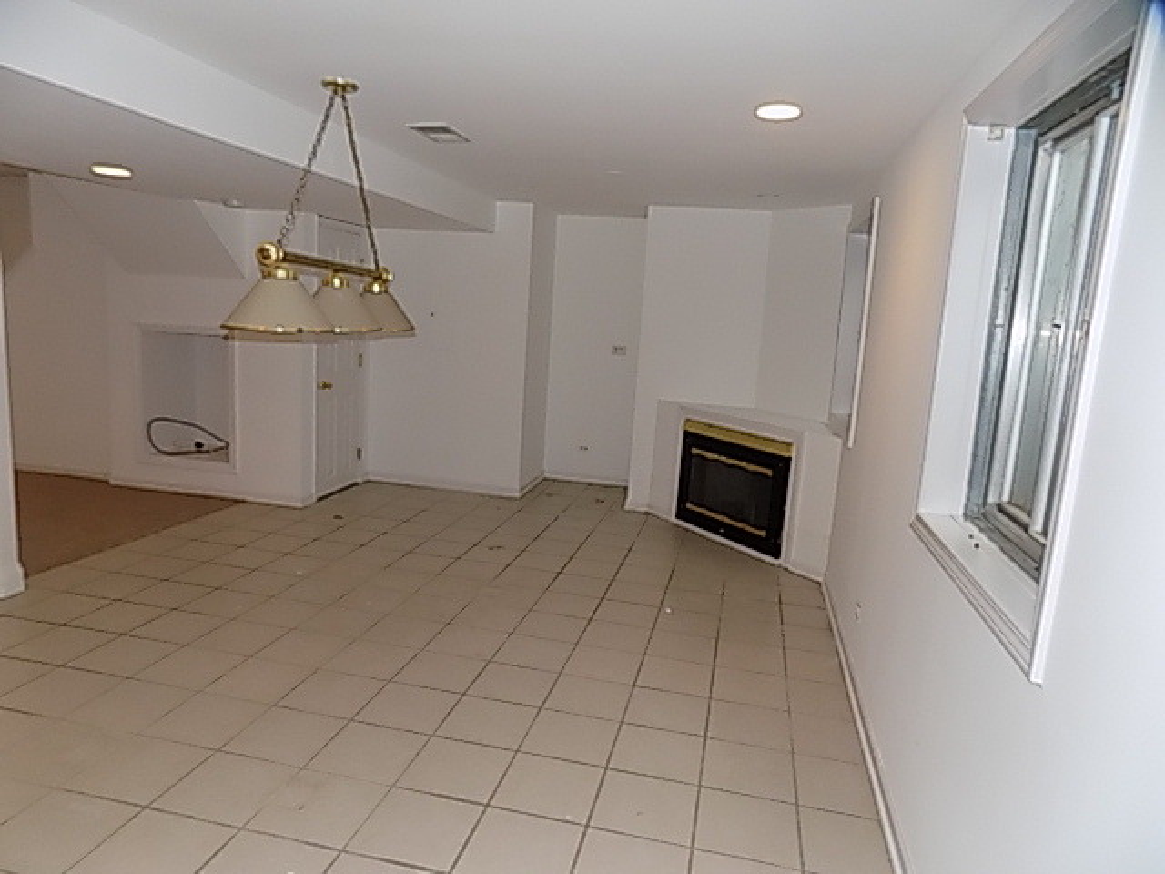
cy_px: 437
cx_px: 582
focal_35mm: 23
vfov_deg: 58.9
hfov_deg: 73.9
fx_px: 774
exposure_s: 1/30
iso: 200
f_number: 3.1
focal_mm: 4
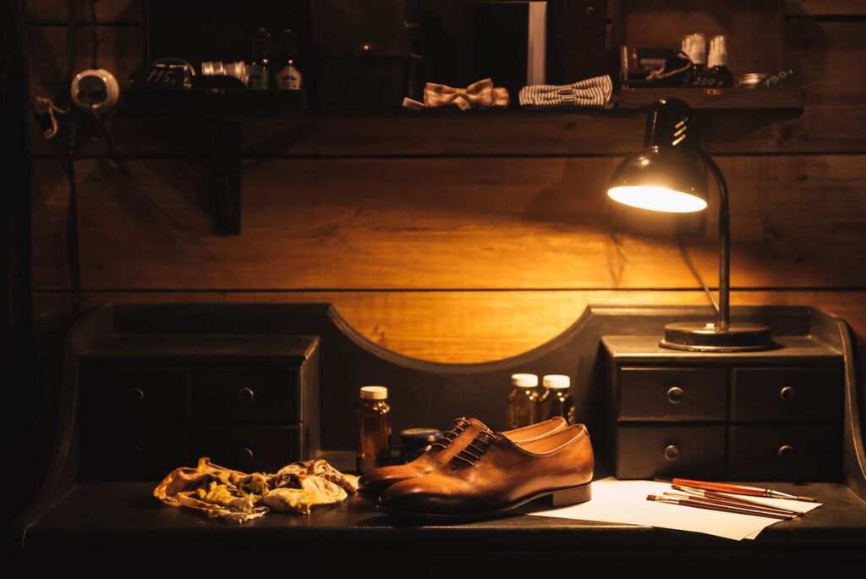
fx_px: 1685
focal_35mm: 70
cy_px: 290
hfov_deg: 28.8
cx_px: 433
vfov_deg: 19.5
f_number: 3.2
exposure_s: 1/80
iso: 1600
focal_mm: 70
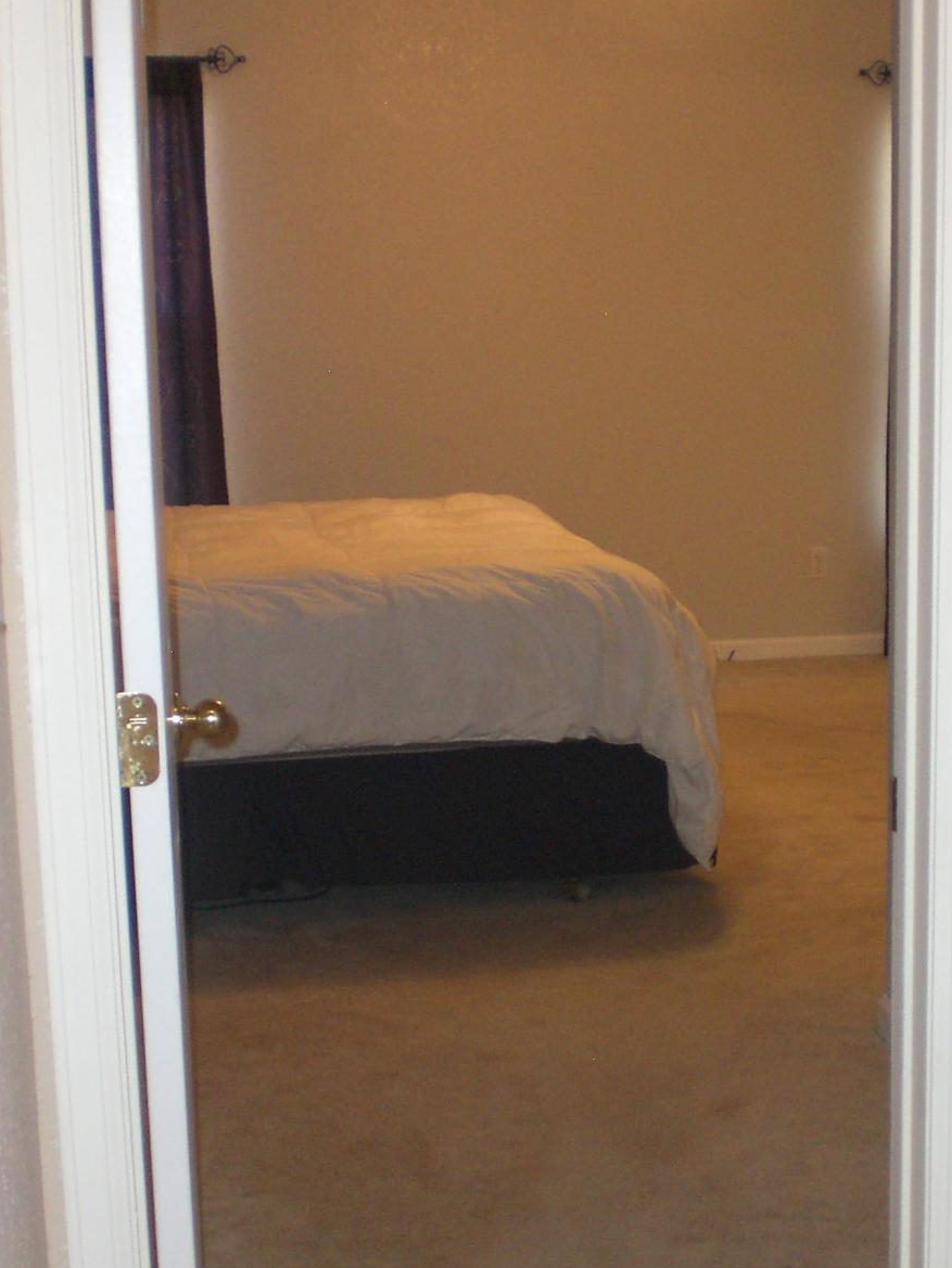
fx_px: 2383
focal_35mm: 65
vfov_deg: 29.8
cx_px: 702
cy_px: 717
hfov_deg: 22.4
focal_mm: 6.3
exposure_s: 1/60
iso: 200
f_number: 3.1
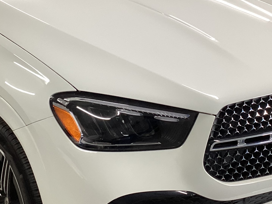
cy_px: 84
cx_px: 121
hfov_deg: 27.8
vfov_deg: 21.0
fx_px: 550
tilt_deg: -18.7
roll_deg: +0.9
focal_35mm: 70
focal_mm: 3.3
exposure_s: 1/60
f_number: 2.4
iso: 100
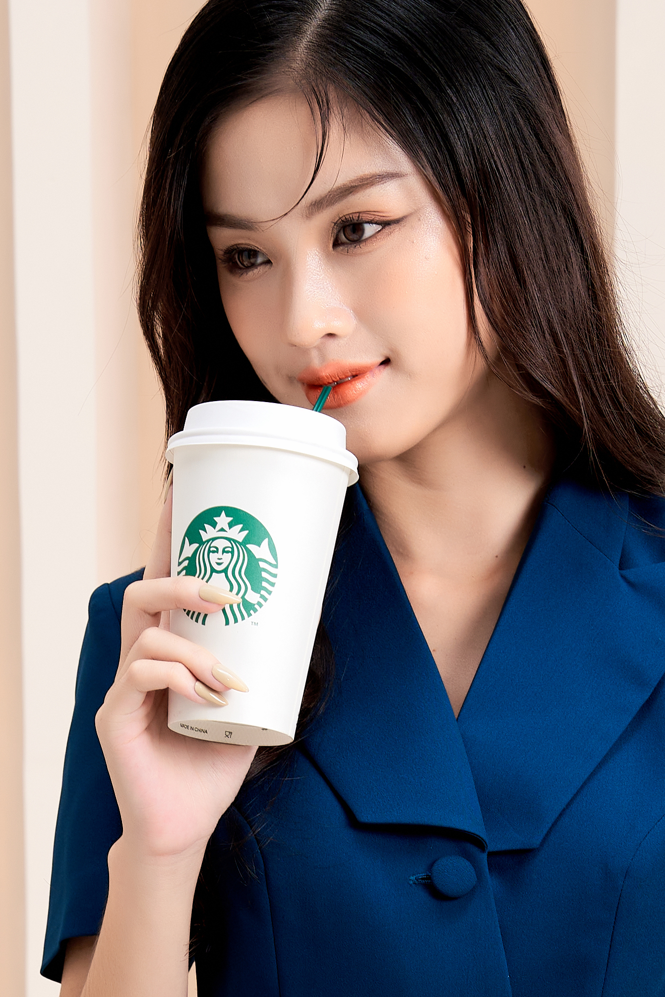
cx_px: 148
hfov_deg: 7.4
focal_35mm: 185
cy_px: 1103
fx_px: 5125
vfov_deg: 11.0
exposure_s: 1/160
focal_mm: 62
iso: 250
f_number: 6.3
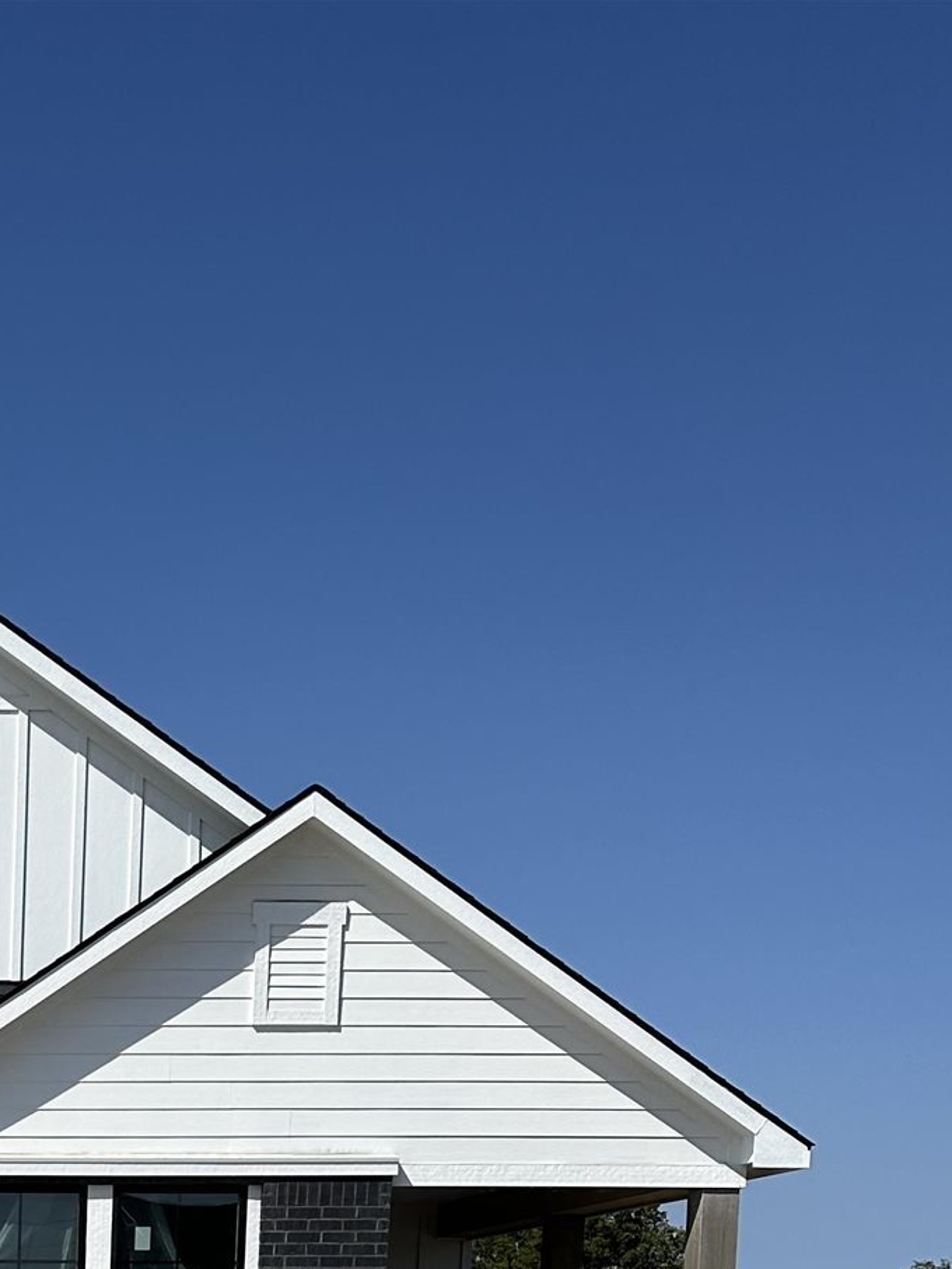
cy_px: 1612
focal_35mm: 61
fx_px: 2236
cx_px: -210
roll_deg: -1.6
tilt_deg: -6.5
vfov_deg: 27.1
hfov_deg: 22.1
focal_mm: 6.86
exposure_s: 1/9709
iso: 80
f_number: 1.78
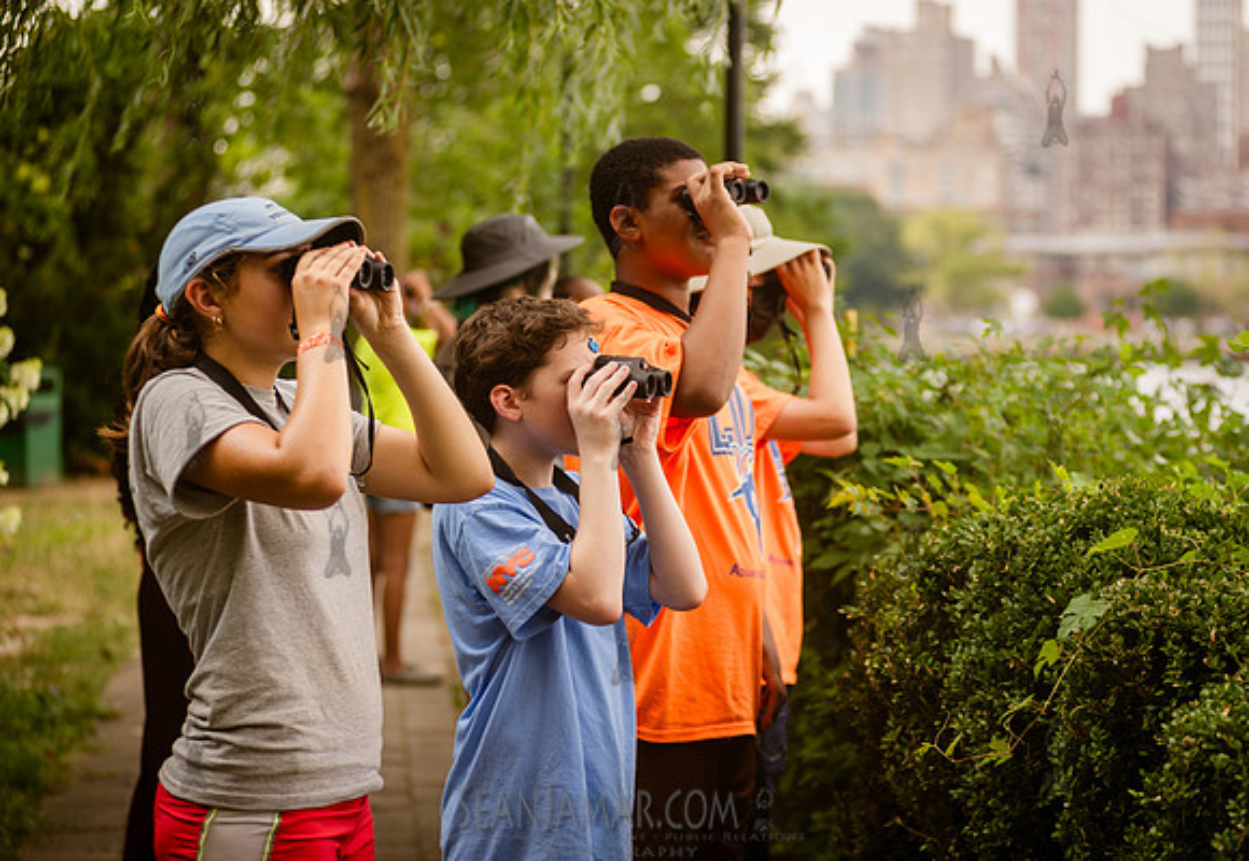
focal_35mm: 87
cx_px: 688
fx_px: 3063
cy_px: 458
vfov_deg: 16.0
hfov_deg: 23.0
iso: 100
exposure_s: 1/320
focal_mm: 80
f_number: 3.2
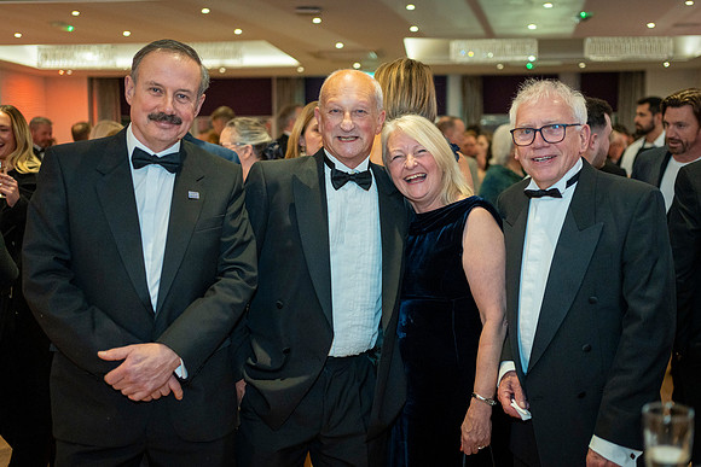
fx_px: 803
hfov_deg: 47.1
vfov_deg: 32.5
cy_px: 224
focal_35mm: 41
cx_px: 378
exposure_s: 1/80
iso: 1250
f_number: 1.8
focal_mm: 35
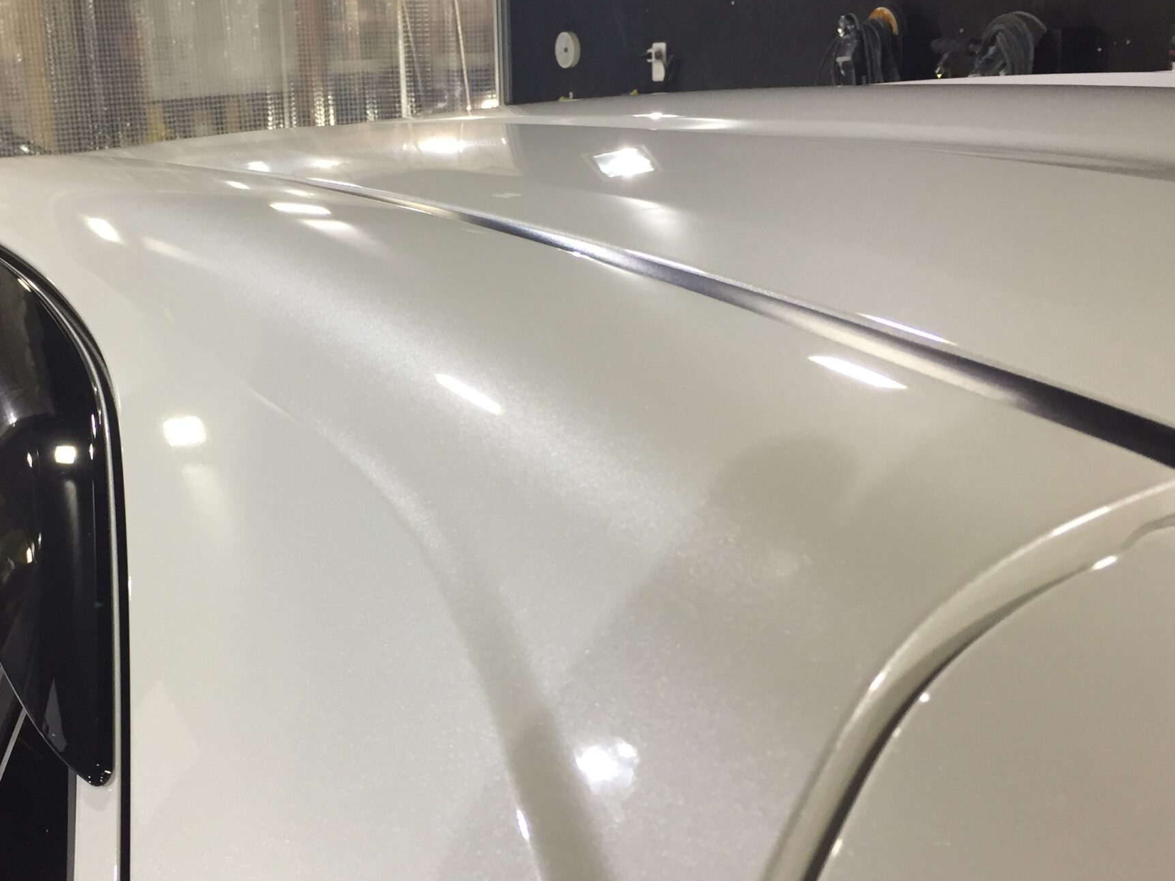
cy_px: 395
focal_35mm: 43
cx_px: 371
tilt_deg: -11.8
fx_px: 1459
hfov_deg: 43.1
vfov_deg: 33.6
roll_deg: +2.0
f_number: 2.2
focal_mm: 4.15
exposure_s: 1/40
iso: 32
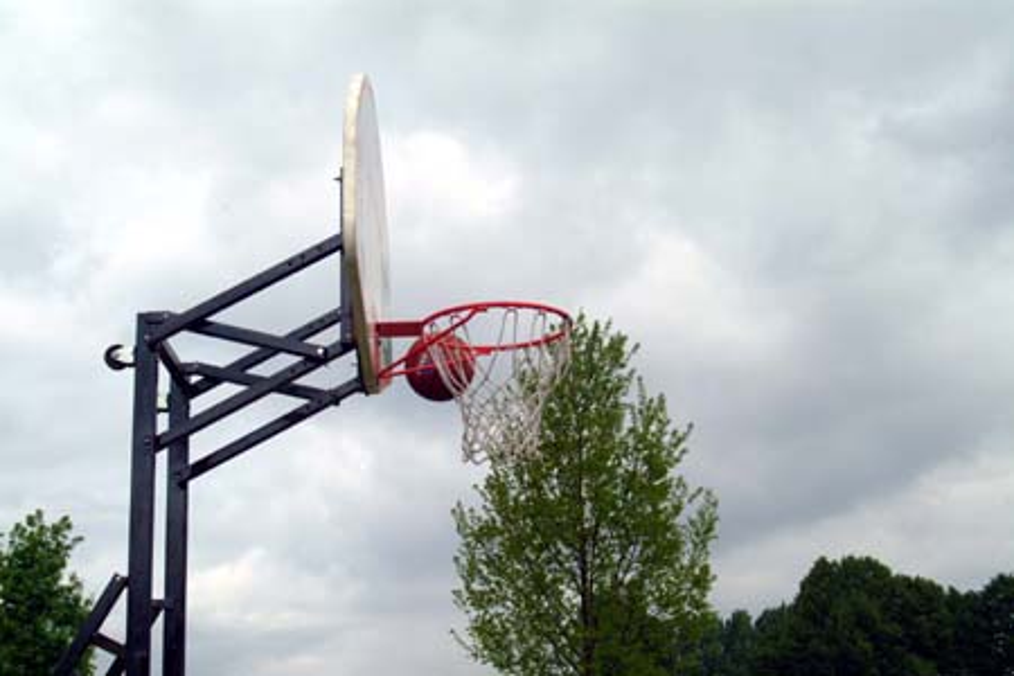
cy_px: 338
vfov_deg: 25.1
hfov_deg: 36.9
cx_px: 507
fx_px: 1521
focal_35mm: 54
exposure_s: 1/500
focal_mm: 36
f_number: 11
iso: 400
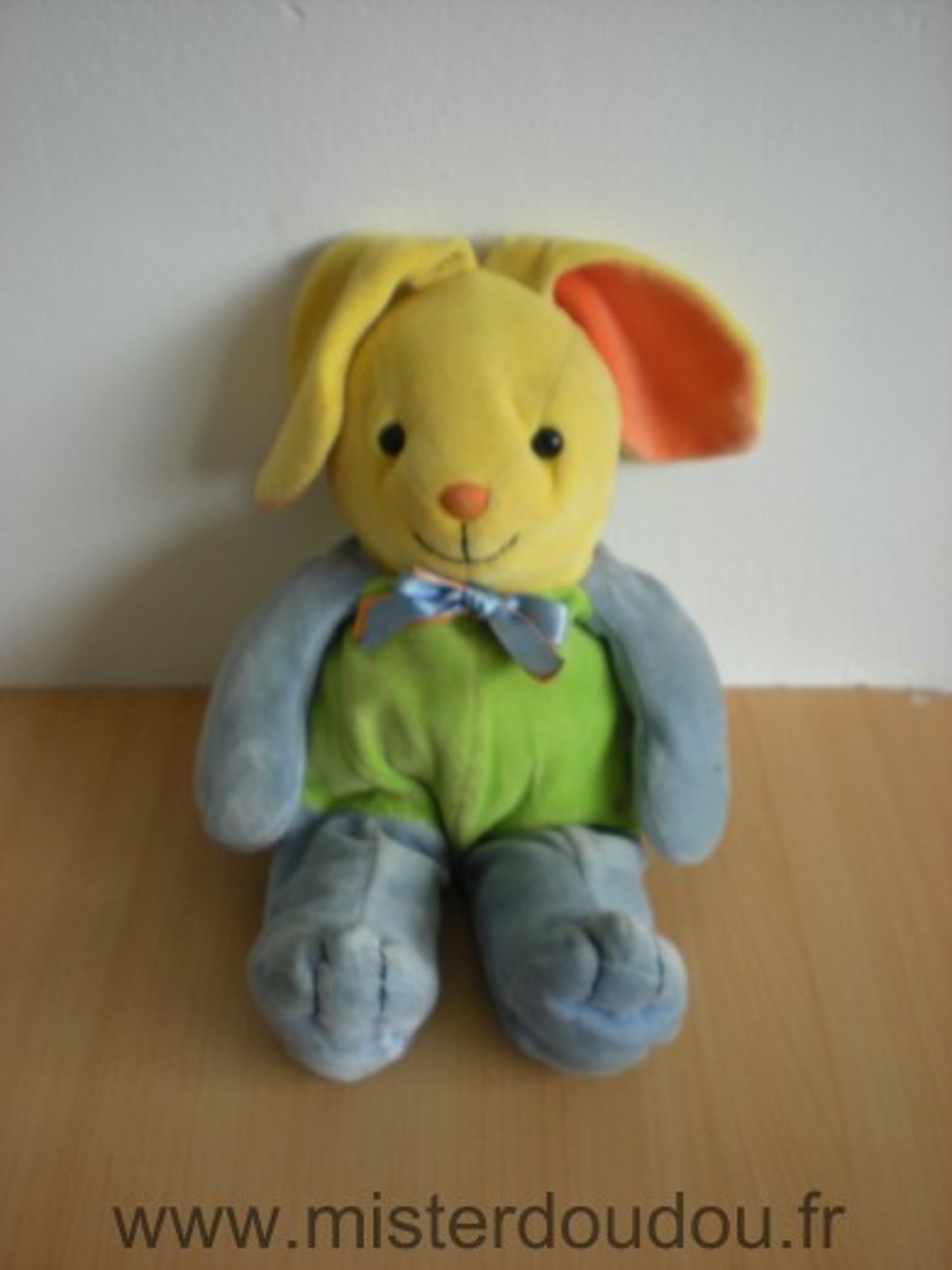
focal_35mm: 38
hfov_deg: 37.7
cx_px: 476
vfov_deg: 49.0
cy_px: 635
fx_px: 1393
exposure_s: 1/13.5
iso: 200
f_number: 3.1
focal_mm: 6.3
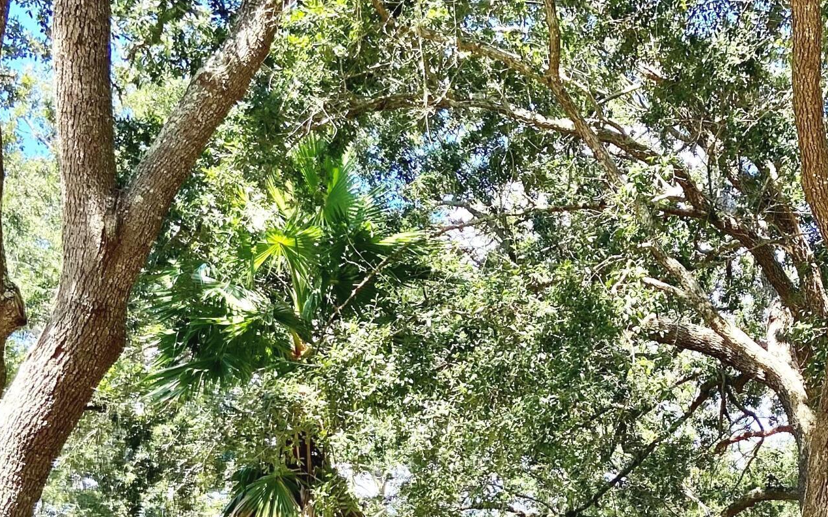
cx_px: 647
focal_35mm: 65
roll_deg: +1.0
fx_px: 1467
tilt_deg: +8.7
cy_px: 541
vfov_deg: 19.3
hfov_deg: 30.8
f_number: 1.8
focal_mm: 4.25
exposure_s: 1/411
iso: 32
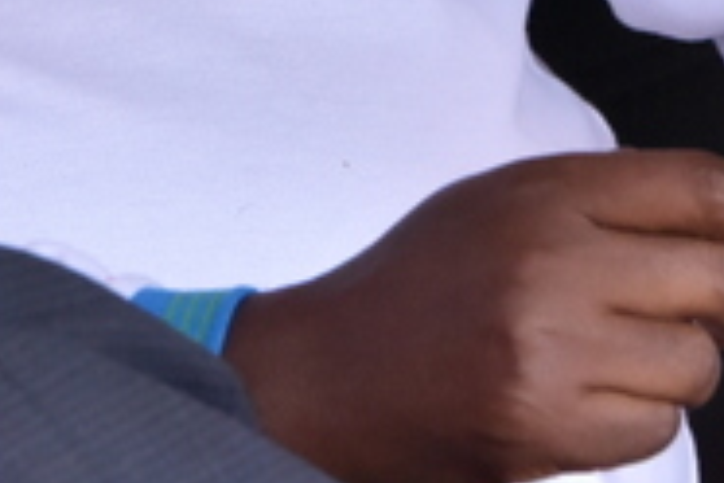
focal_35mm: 726
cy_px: -728
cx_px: 237
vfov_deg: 1.9
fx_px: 14600
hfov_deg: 2.8
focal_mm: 135
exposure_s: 1/800
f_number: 6.3
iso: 2000
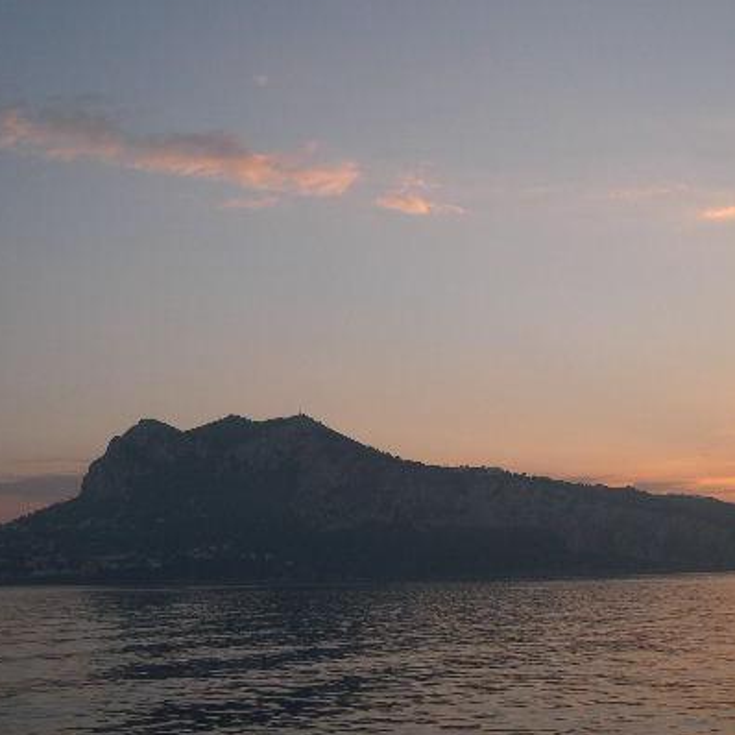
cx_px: 401
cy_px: 414
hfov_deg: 31.6
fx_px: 1297
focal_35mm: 54
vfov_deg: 31.6
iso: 100
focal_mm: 8
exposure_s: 1/500
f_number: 2.8
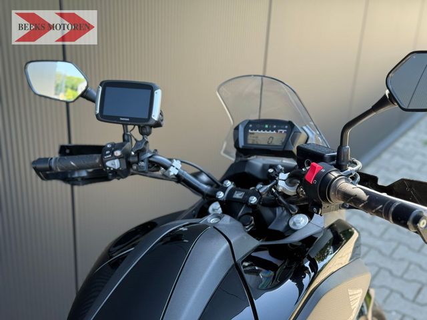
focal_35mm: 48
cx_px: 214
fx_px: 592
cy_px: 160
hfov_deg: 39.7
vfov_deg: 30.3
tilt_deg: -23.5
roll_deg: -3.7
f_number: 1.78
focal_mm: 6.76
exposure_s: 1/386
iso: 100
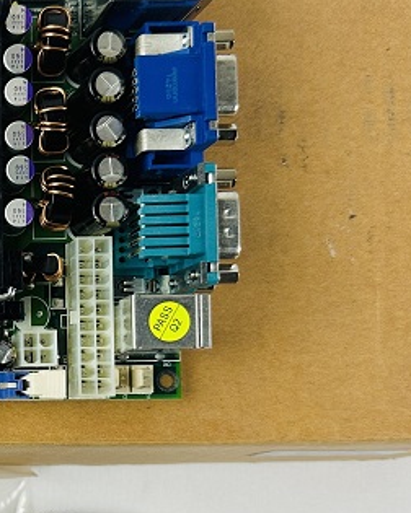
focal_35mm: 75
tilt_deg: -87.9
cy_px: 379
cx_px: -179
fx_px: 1140
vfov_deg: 25.1
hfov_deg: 18.4
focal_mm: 6.86
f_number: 1.78
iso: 100
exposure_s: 1/120
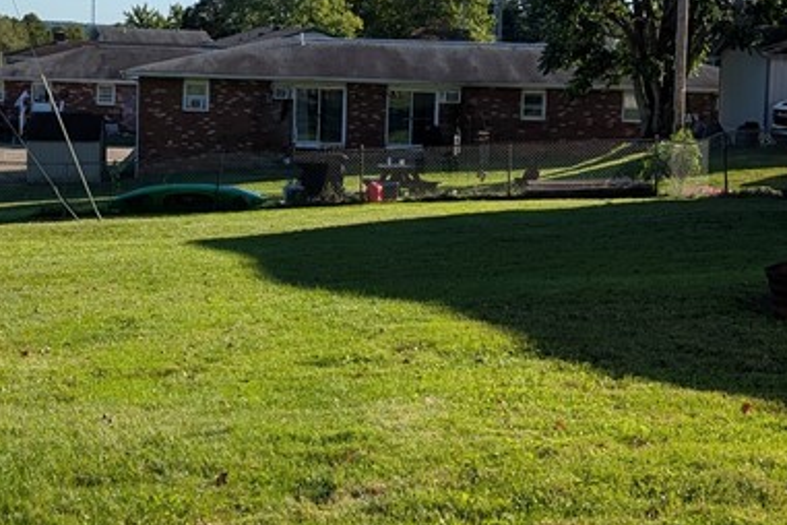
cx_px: 377
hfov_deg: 30.1
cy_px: 132
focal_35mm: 67
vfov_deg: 20.2
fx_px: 1465
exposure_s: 1/1052
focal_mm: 6.9
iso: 22
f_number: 1.68
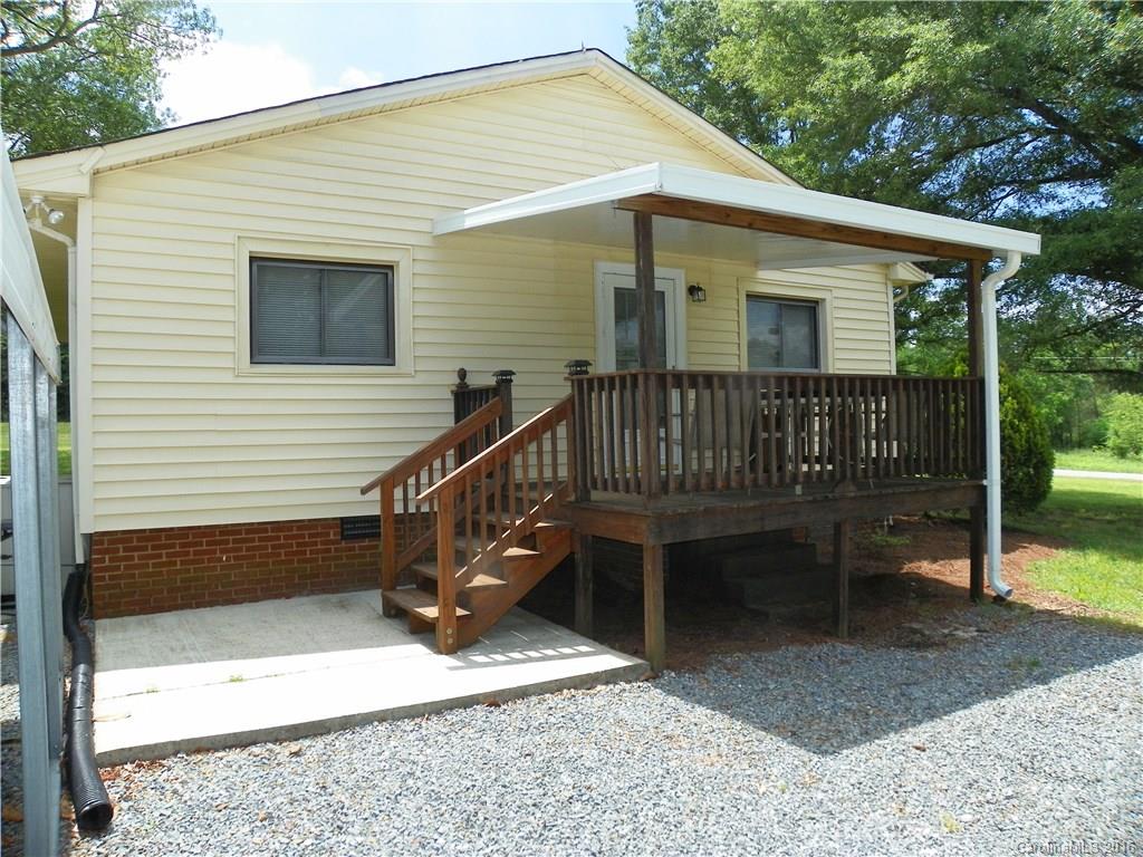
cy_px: 428
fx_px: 859
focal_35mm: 26
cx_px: 572
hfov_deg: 67.3
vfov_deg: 53.1
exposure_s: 1/400
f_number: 4
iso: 64
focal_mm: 4.6
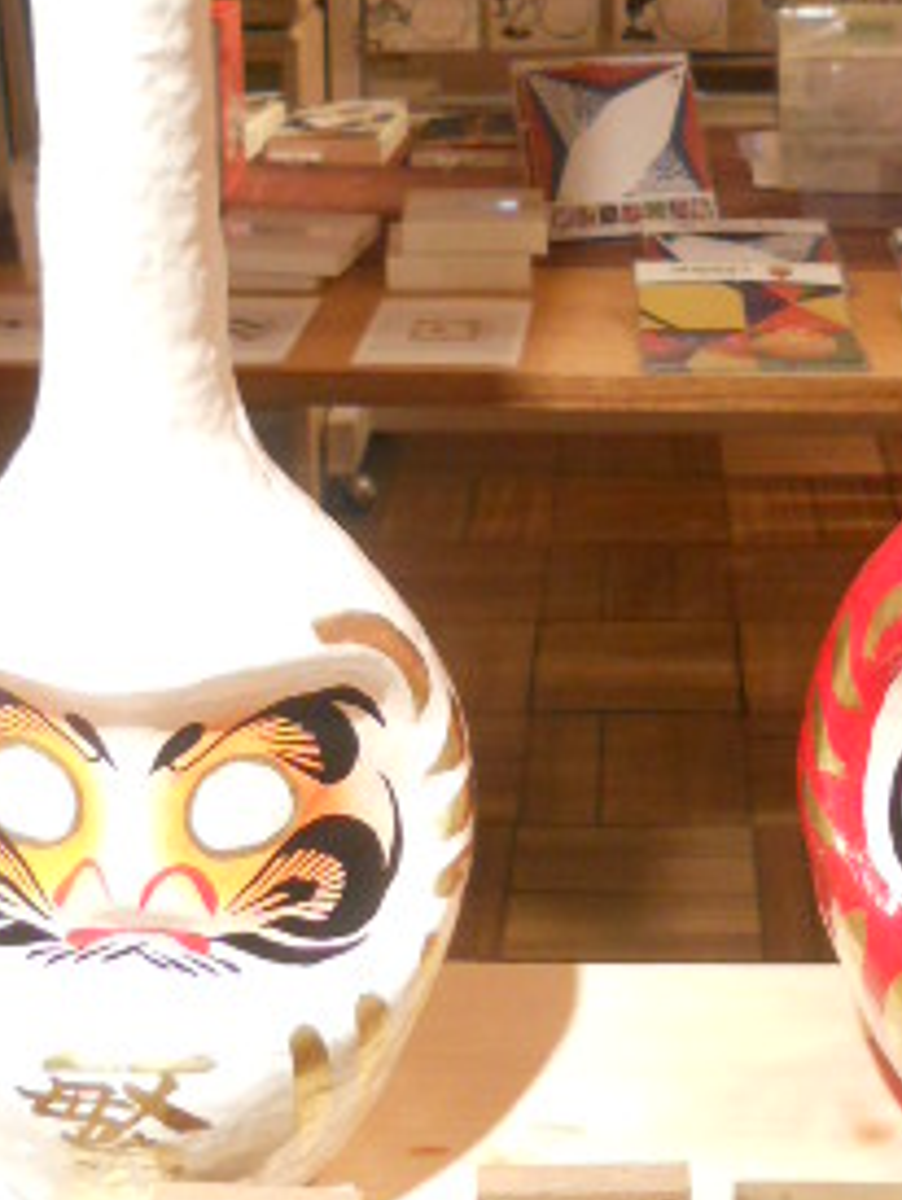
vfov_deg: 29.7
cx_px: 587
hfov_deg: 23.2
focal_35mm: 63
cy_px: 166
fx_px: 2185
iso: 400
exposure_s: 1/25
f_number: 3.2
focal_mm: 4.9
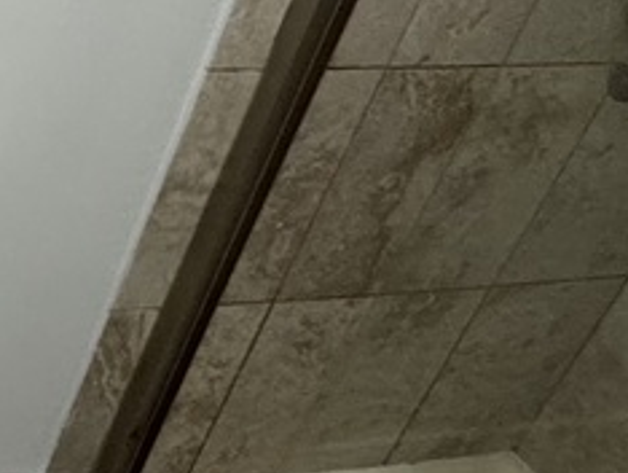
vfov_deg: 17.1
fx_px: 1562
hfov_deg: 19.4
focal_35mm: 86
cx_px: -349
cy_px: 328
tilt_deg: -39.3
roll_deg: -8.5
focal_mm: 2.22
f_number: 2.2
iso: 500
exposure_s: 1/60
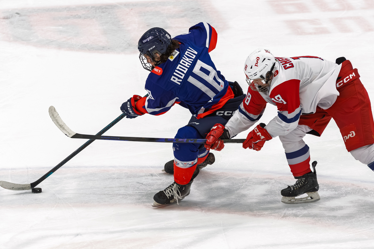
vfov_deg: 4.1
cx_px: 199
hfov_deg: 6.2
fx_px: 3459
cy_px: 100
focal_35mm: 333
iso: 2500
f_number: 4
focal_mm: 200
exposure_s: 1/1600
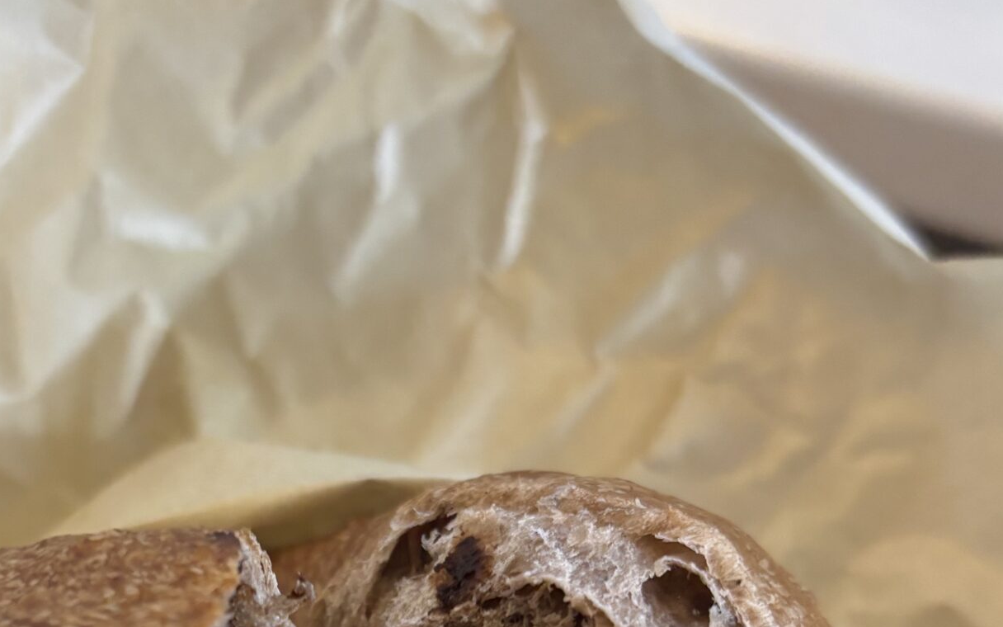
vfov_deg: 21.0
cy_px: 736
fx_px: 1585
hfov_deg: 34.4
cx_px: 259
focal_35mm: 58
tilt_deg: -63.9
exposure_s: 1/50
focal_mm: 5.96
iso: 400
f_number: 1.6
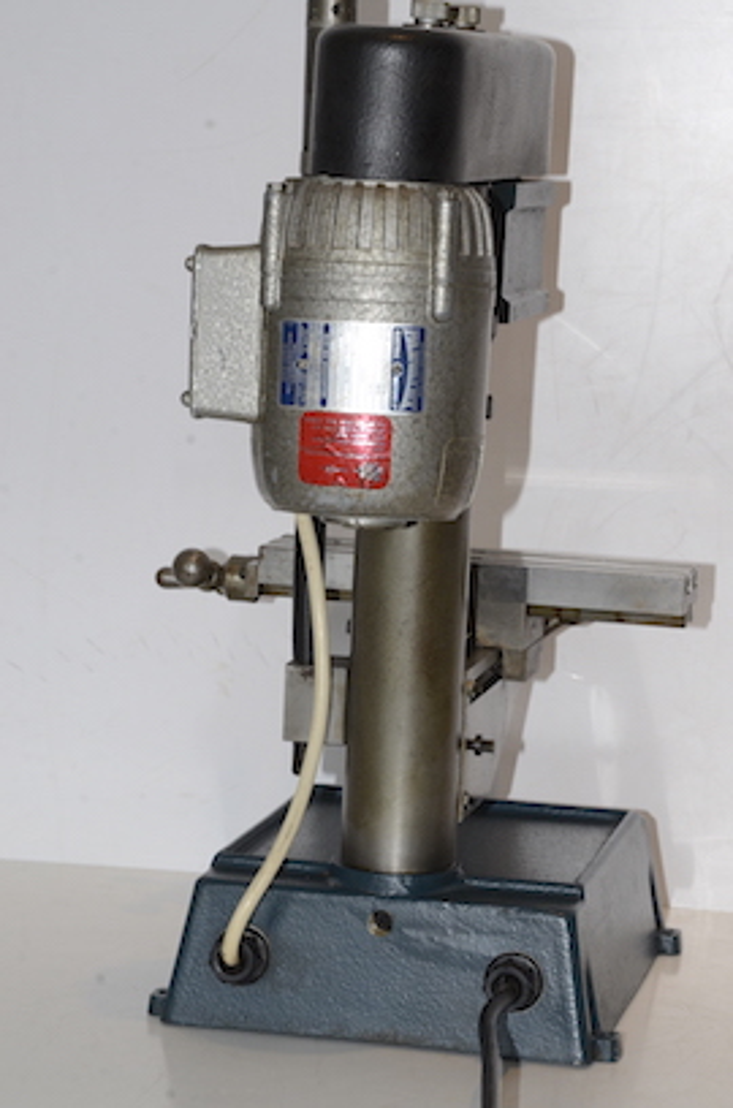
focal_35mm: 112
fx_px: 3453
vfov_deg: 18.2
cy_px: 554
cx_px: 366
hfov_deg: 12.1
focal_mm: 75
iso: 800
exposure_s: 1/60
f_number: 14
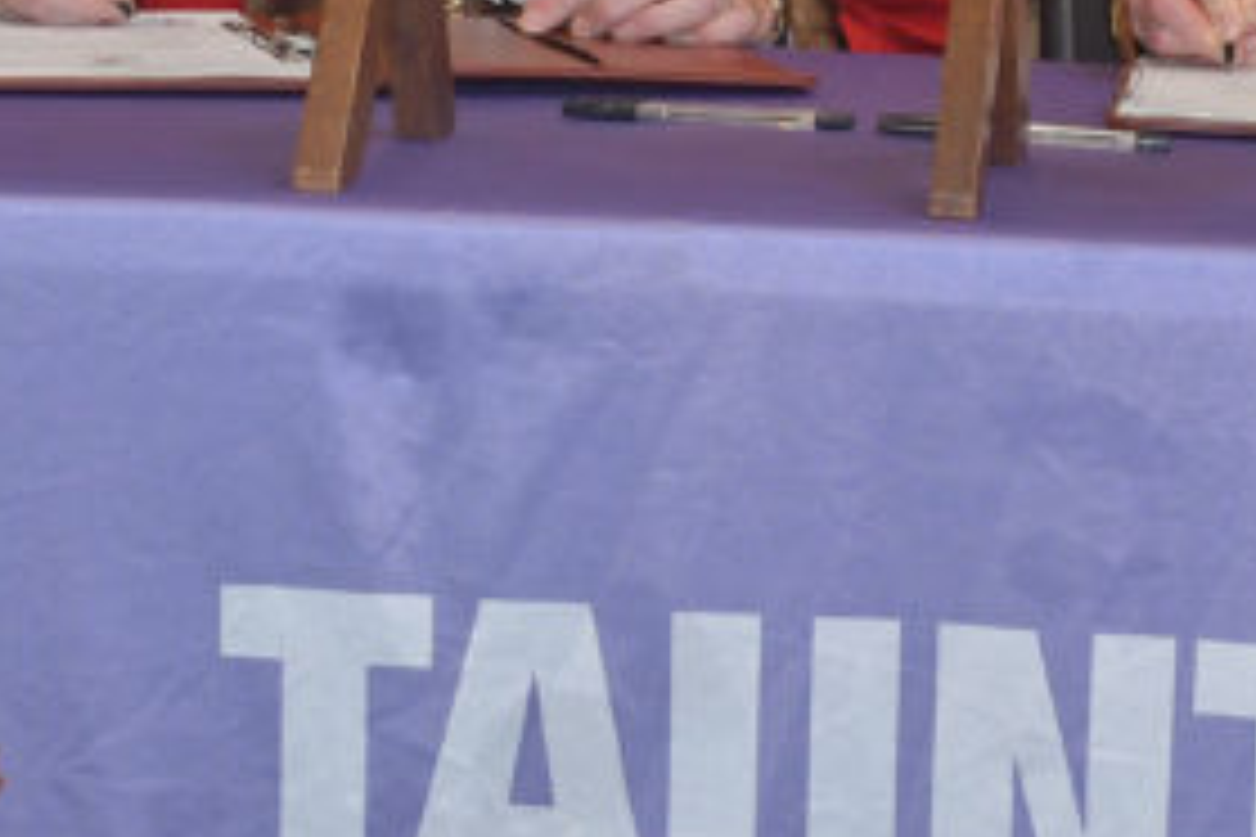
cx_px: 887
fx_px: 5372
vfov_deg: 8.9
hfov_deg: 13.3
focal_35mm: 154
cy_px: 189
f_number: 7.1
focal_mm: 28
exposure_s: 1/60
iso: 1000
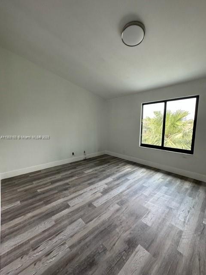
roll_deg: -0.6
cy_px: 138
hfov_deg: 85.7
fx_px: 111
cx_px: 103
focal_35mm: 14
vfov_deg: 102.1
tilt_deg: -5.9
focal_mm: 2.22
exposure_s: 1/120
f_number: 2.2
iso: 125
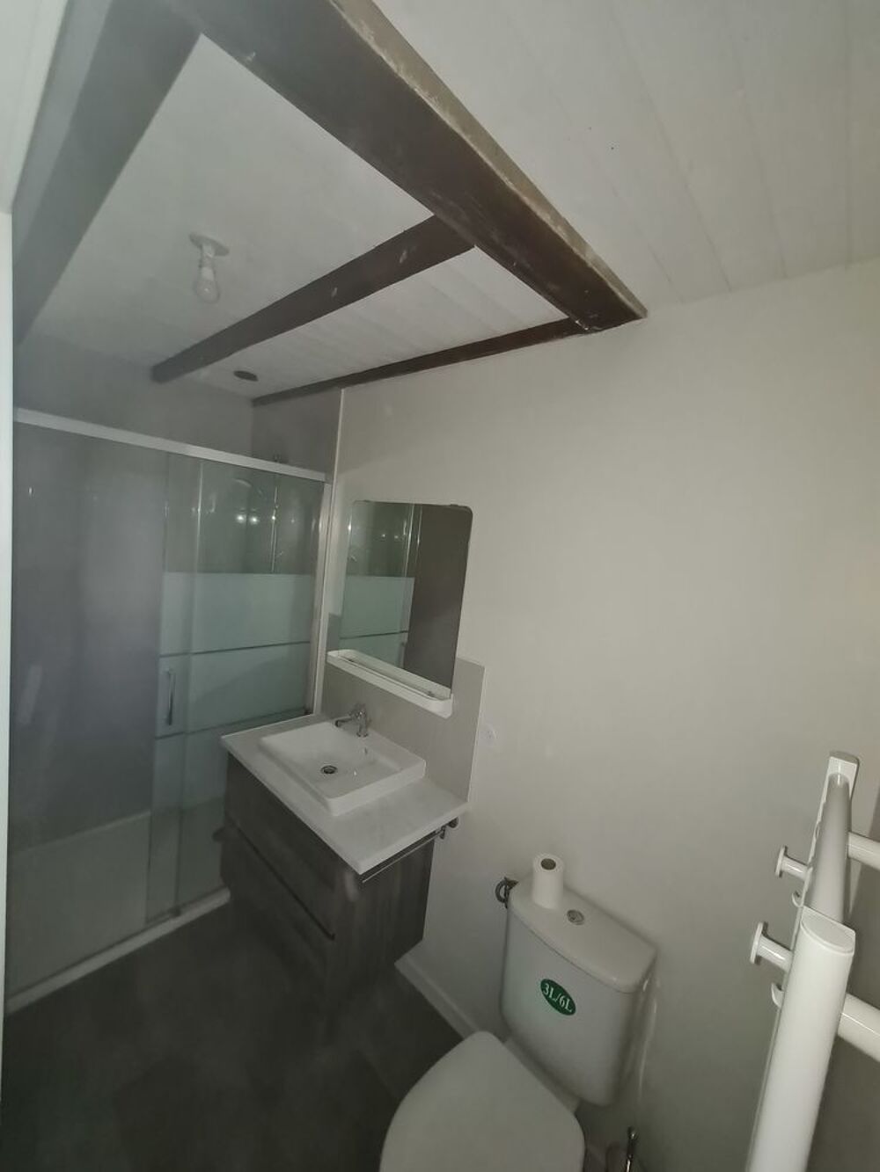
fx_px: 441
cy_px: 586
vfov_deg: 106.2
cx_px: 440
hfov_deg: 89.9
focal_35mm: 13
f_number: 2.2
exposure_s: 1/47
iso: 320
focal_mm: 1.74
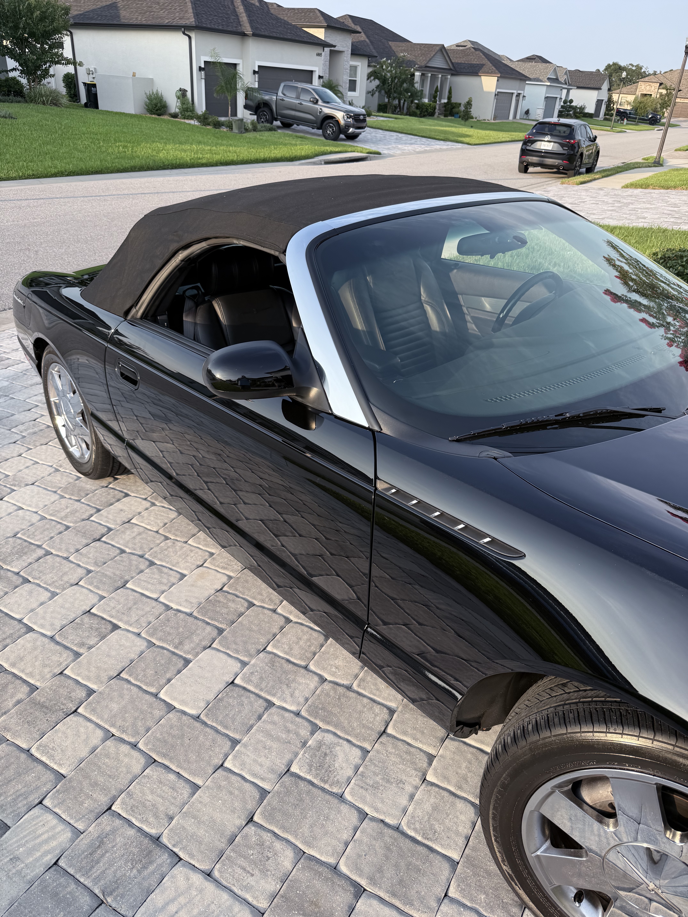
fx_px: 636
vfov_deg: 71.6
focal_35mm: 24
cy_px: 458
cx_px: 344
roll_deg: -5.3
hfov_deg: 56.8
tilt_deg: -30.8
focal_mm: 6.76
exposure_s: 1/967
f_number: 1.78
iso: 80
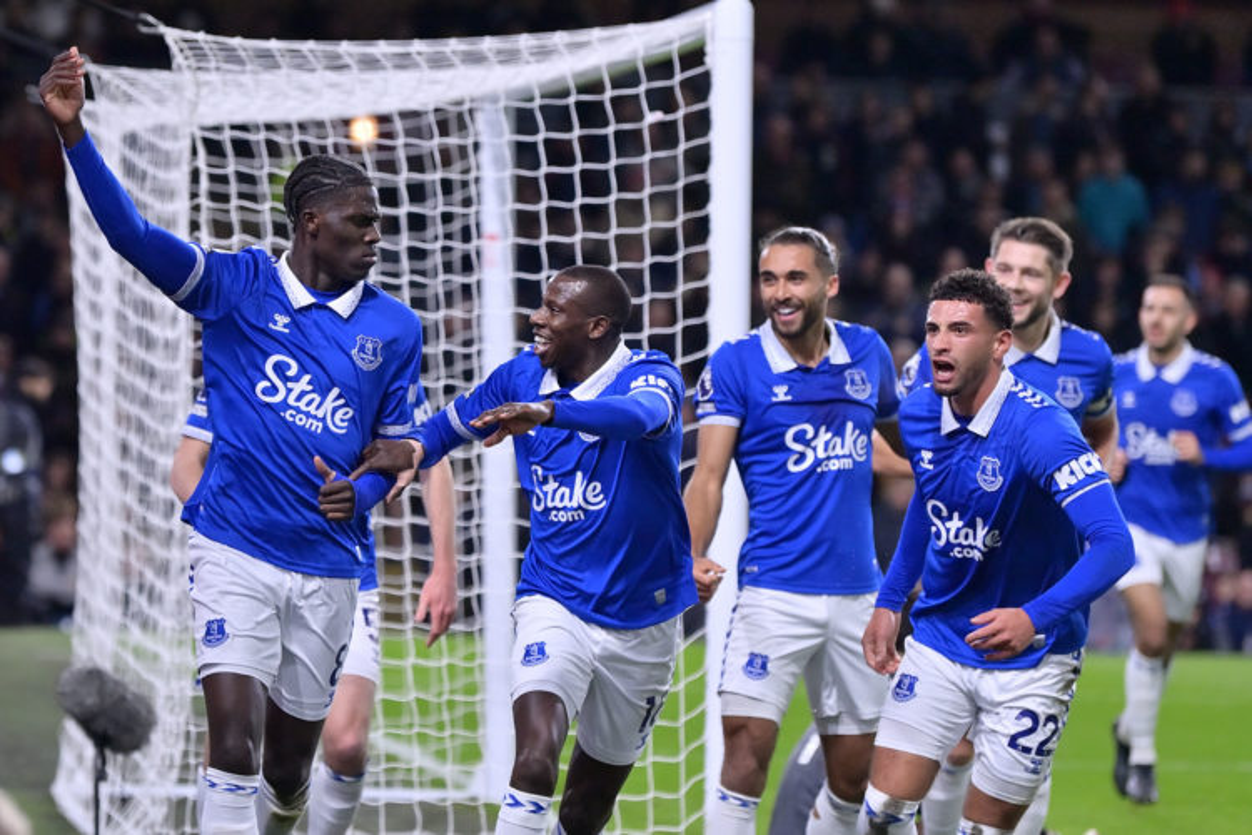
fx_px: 5390
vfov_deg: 8.9
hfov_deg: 13.2
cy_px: 418
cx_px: 626
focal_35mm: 155
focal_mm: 155
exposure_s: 1/1250
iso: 1000
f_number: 2.8
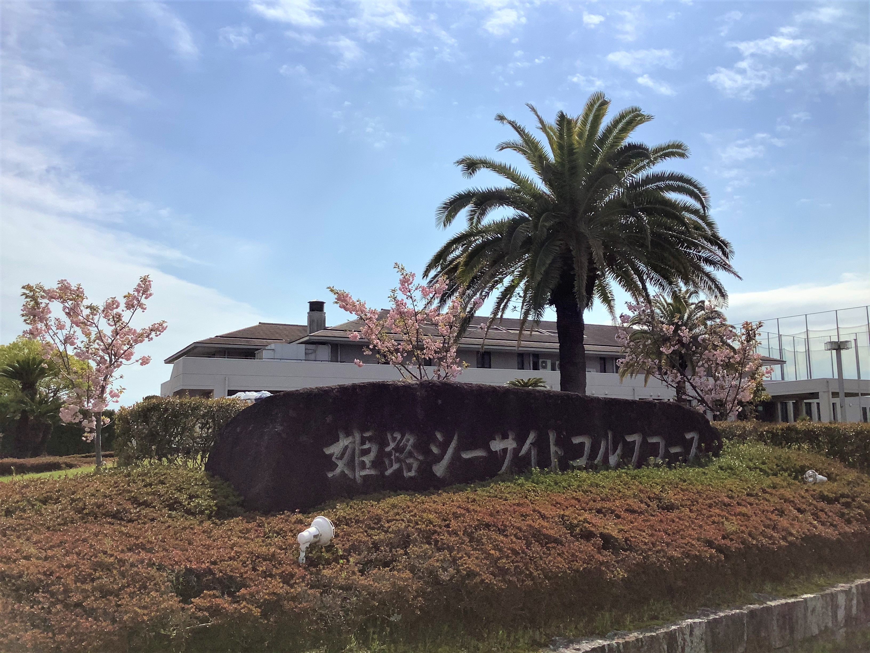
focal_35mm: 31
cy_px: 326
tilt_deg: +8.1
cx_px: 435
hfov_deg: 58.4
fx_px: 779
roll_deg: -0.8
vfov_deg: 45.4
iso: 25
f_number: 2.4
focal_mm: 3.3
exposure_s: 1/3704
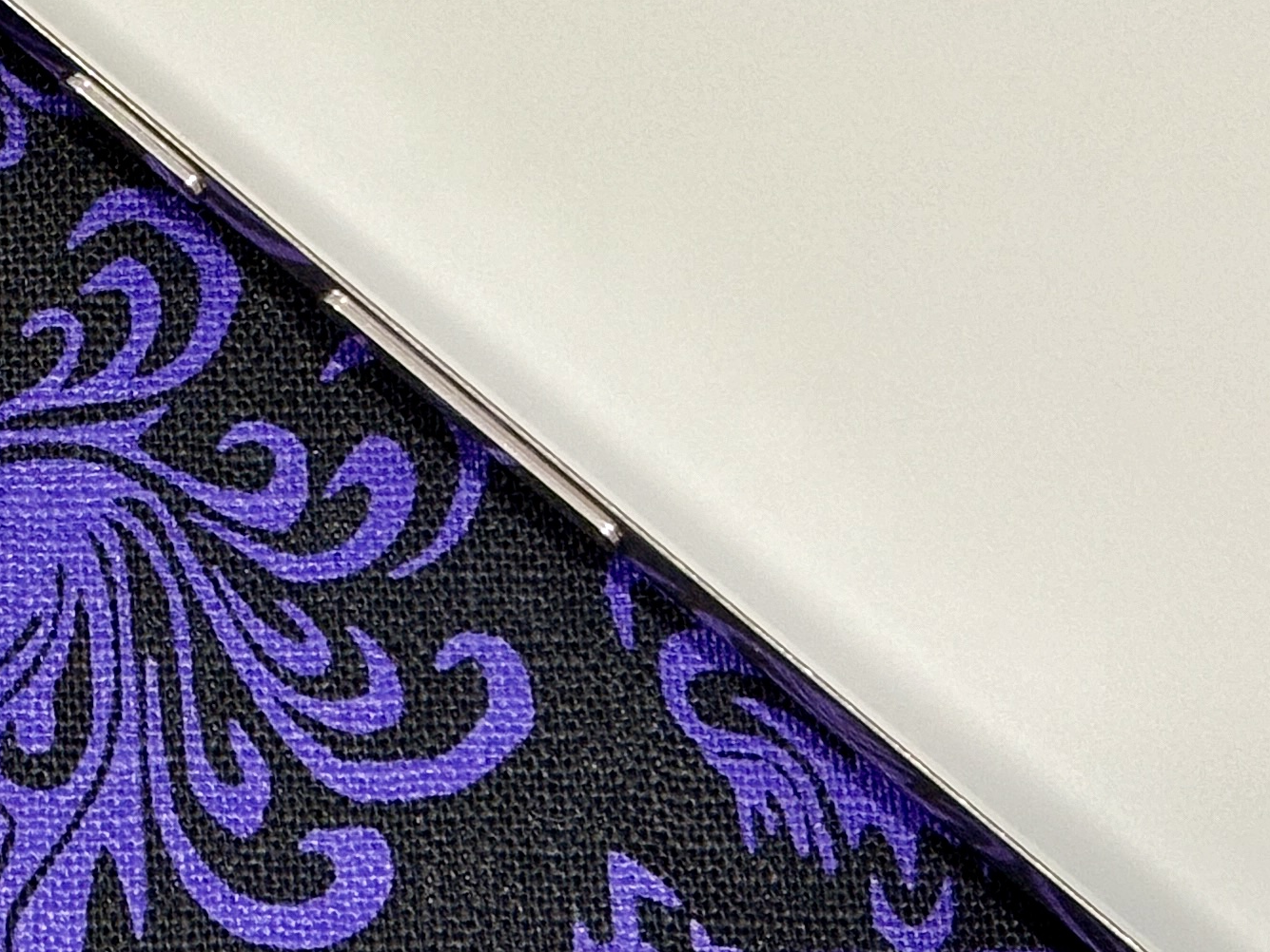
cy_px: -59
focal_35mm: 157
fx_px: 5762
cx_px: -173
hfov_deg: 12.3
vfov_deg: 9.4
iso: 125
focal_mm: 5.96
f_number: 1.6
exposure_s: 1/60
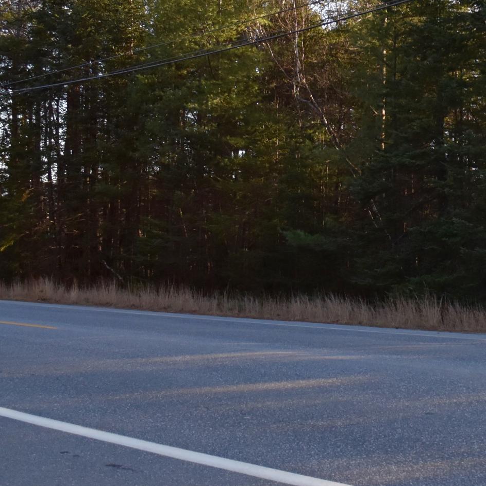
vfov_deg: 23.3
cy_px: 85
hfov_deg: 22.8
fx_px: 1160
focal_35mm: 73
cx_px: 476
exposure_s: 1/1000
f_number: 4
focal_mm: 18
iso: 640
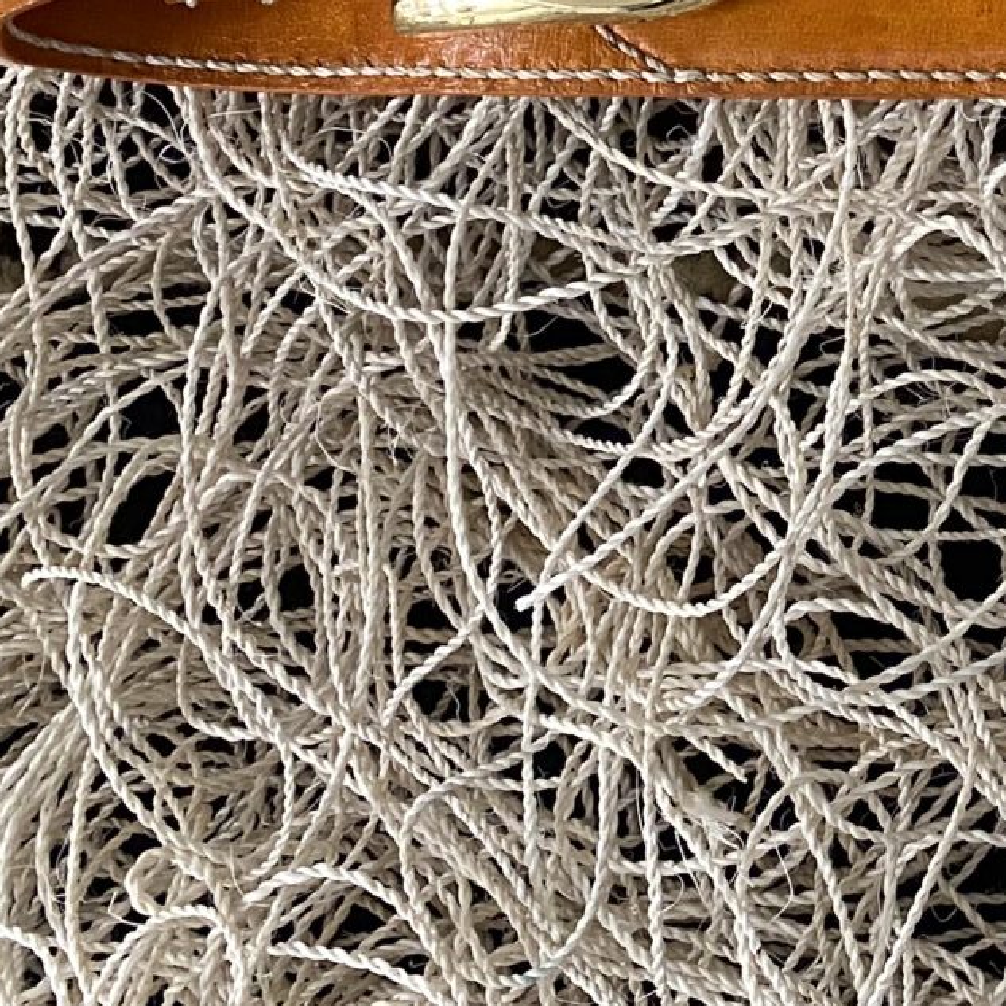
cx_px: 1716
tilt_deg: -85.7
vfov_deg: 17.7
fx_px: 3058
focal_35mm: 93
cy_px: -230
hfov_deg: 16.2
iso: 125
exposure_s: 1/64
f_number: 1.8
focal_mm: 4.25
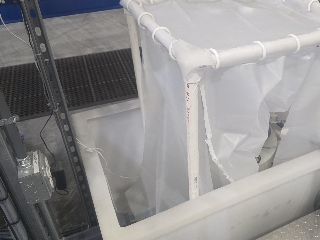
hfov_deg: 53.2
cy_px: 101
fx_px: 314
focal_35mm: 34
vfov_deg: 41.7
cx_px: 205
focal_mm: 6.3
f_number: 1.7
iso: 500
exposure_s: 1/120
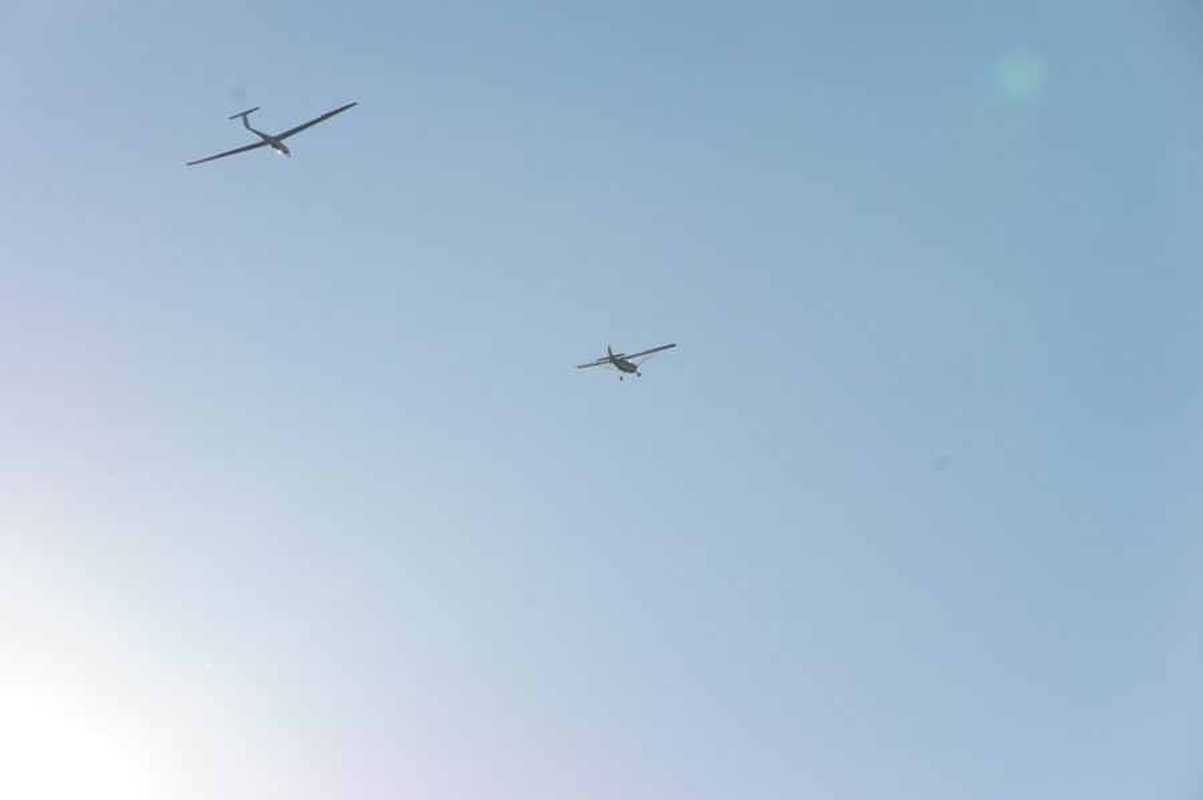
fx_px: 6860
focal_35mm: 206
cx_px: 602
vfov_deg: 6.7
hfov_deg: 10.0
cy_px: 400
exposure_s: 1/640
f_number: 13
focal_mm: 137
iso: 200
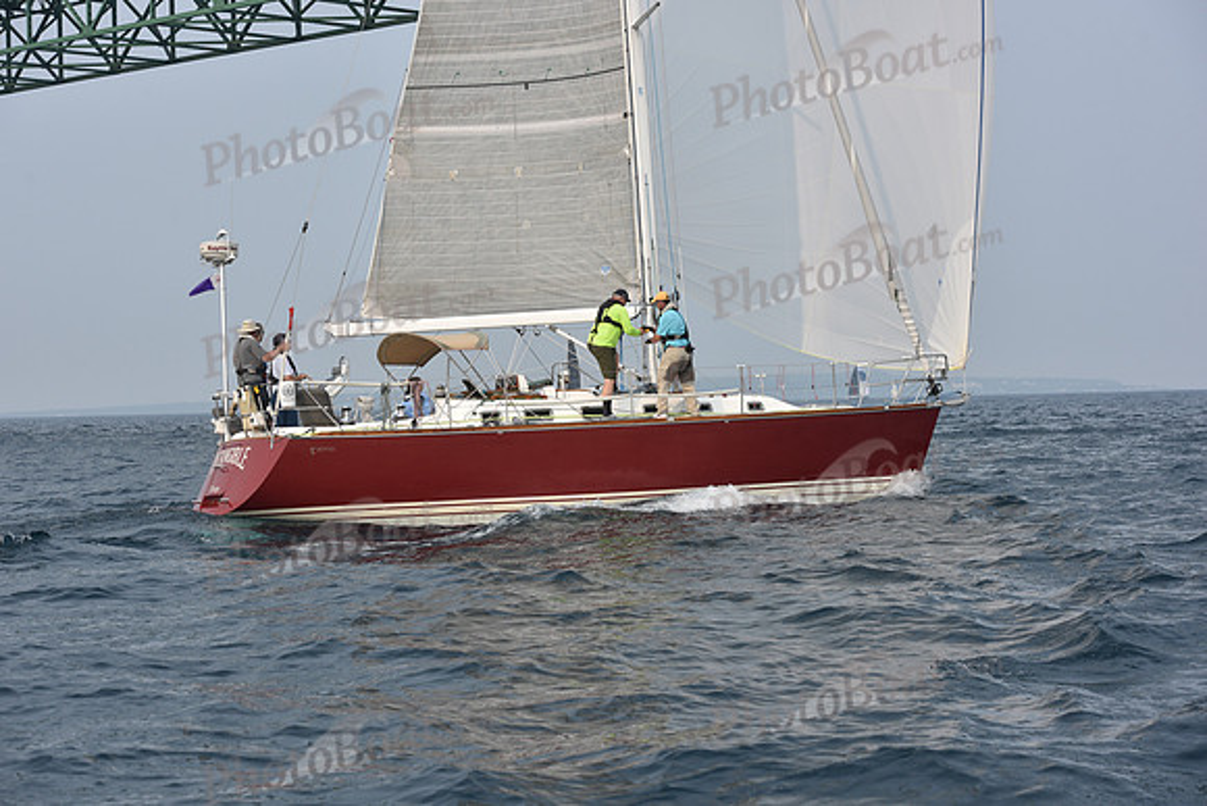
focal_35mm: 70
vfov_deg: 19.5
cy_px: 403
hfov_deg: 28.8
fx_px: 2347
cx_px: 604
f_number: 7.1
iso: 250
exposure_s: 1/1250
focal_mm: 70
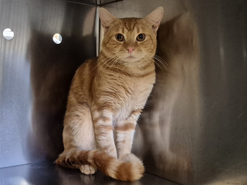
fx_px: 164
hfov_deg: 73.9
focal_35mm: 23
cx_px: 124
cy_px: 92
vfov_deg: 58.9
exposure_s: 1/50
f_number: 1.8
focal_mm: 5.4
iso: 1600
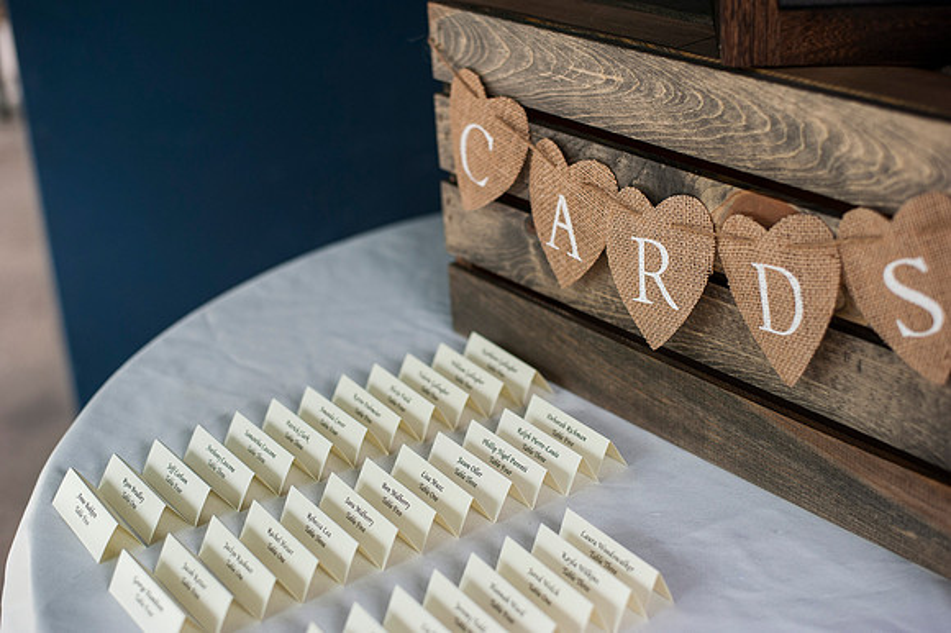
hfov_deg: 39.6
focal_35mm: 50
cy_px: 316
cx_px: 476
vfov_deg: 27.0
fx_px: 1320
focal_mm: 50
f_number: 2.8
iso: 640
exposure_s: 1/640
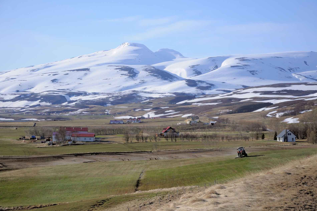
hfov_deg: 23.1
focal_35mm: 88
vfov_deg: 15.5
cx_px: 157
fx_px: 775
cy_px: 106
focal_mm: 58
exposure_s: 1/400
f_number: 7.1
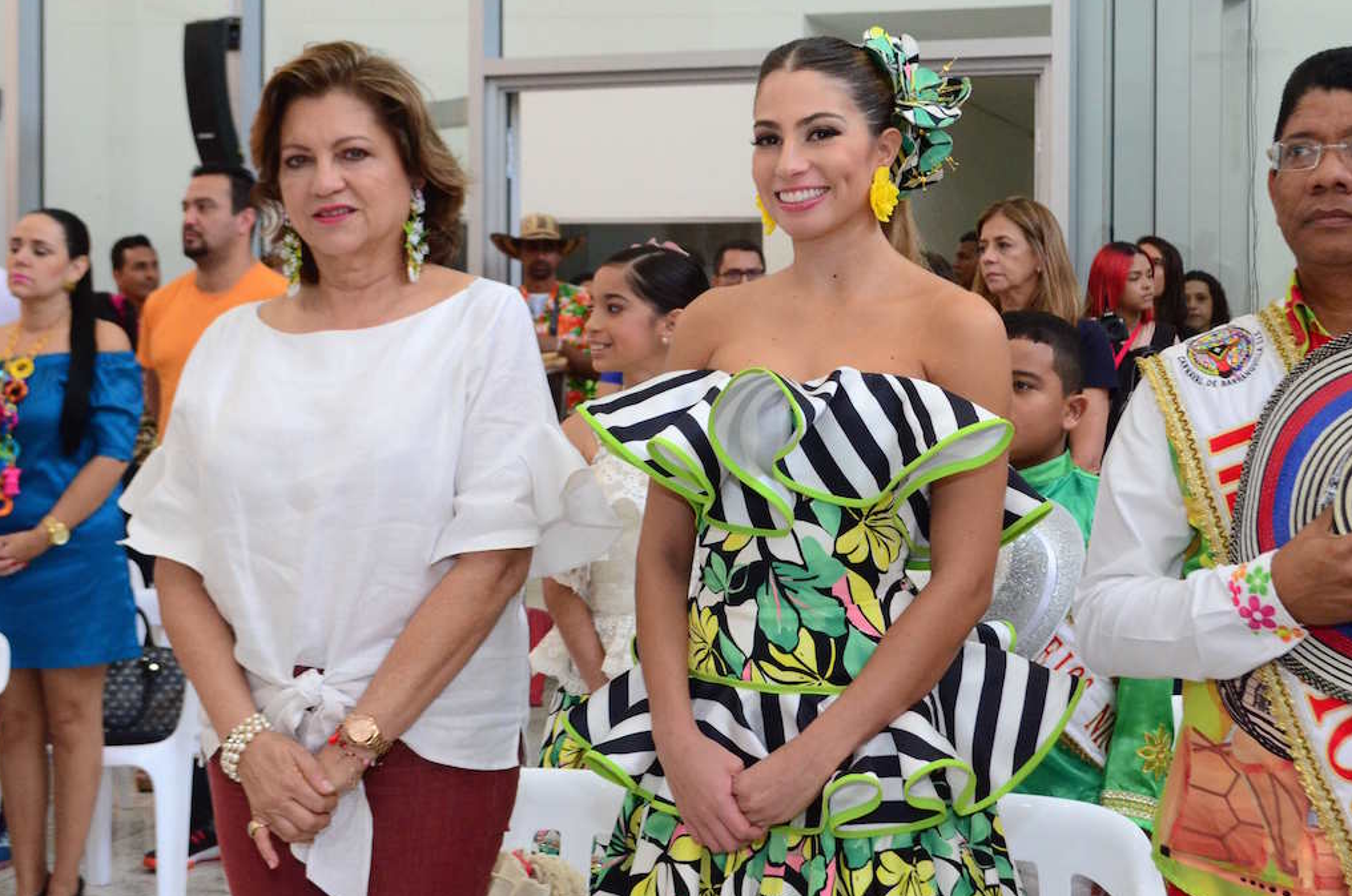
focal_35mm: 60
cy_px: 397
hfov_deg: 33.4
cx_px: 797
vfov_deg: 22.5
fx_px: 2249
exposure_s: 1/80
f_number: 7.1
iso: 2000
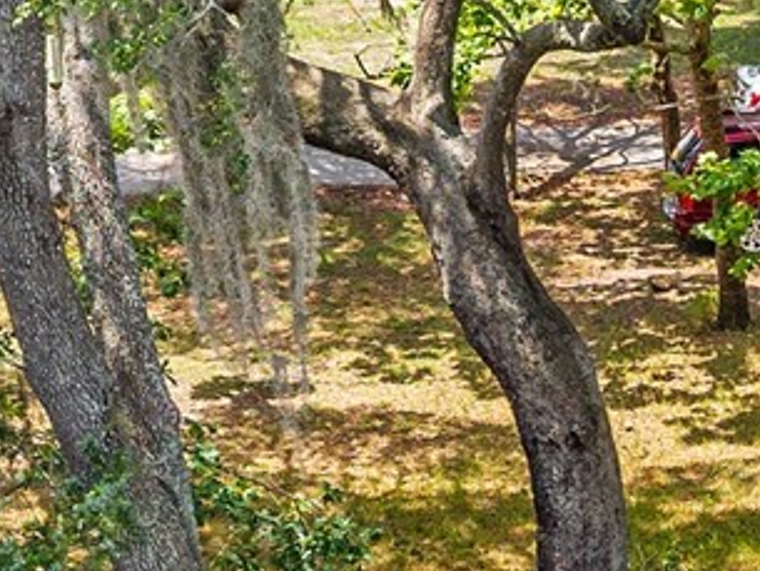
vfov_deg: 11.7
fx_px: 2767
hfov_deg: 14.8
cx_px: 1057
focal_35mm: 126
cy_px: 444
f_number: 1.8
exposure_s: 1/800
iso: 100
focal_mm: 8.67
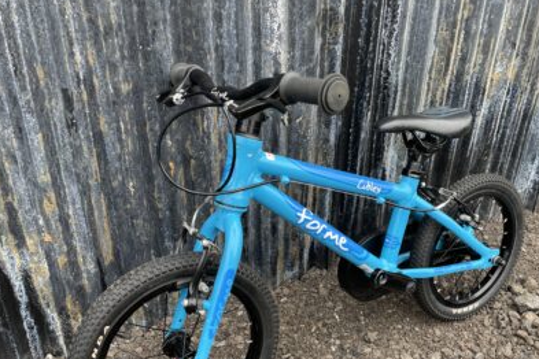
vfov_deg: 39.6
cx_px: 302
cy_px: 232
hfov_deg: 57.1
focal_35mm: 33
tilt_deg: -28.4
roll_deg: -1.8
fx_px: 494
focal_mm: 4.2
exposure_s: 1/286
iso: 32
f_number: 1.6
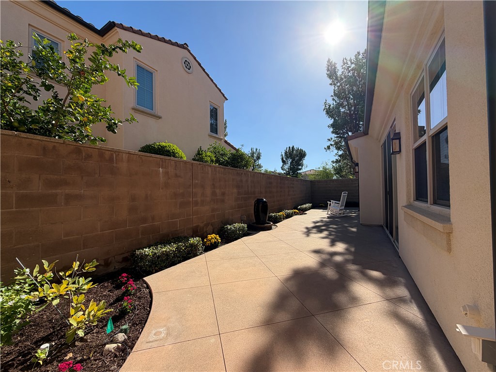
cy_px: 186
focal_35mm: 14
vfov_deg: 85.7
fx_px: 201
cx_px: 248
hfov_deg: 102.1
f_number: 2.2
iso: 25
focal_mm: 2.22
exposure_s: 1/789
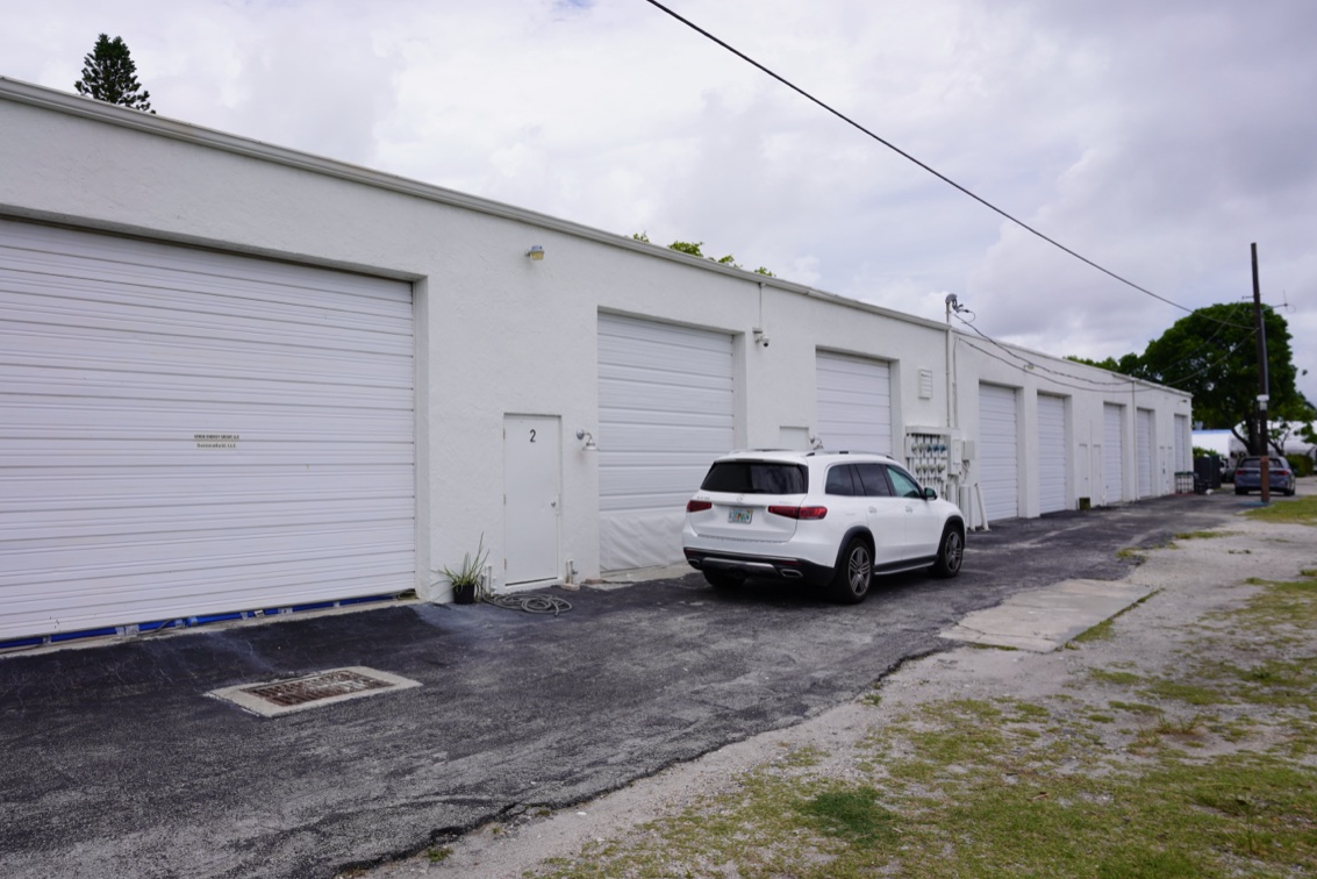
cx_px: 544
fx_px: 878
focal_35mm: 24
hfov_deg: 73.1
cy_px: 433
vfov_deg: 53.2
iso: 100
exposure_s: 1/1000
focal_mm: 17
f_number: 5
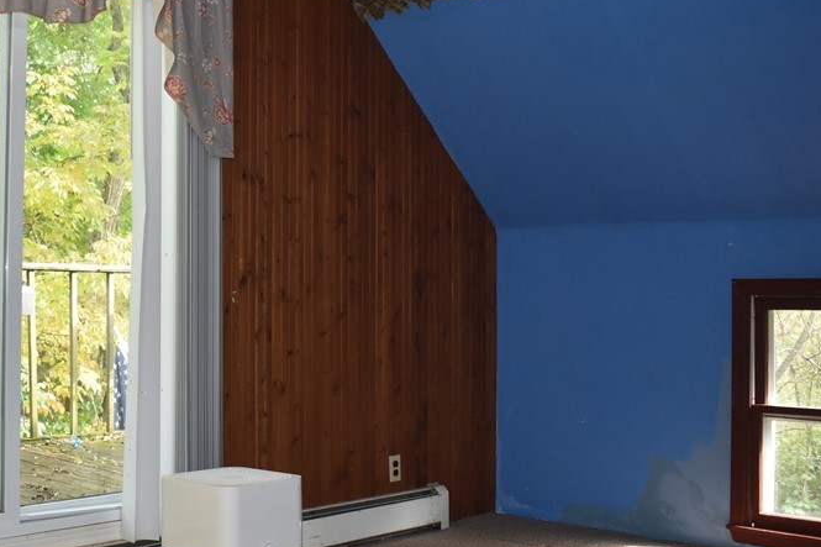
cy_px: 256
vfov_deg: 27.5
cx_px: 191
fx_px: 1117
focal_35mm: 49
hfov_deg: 39.1
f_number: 3.8
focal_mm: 20
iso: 800
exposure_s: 1/200
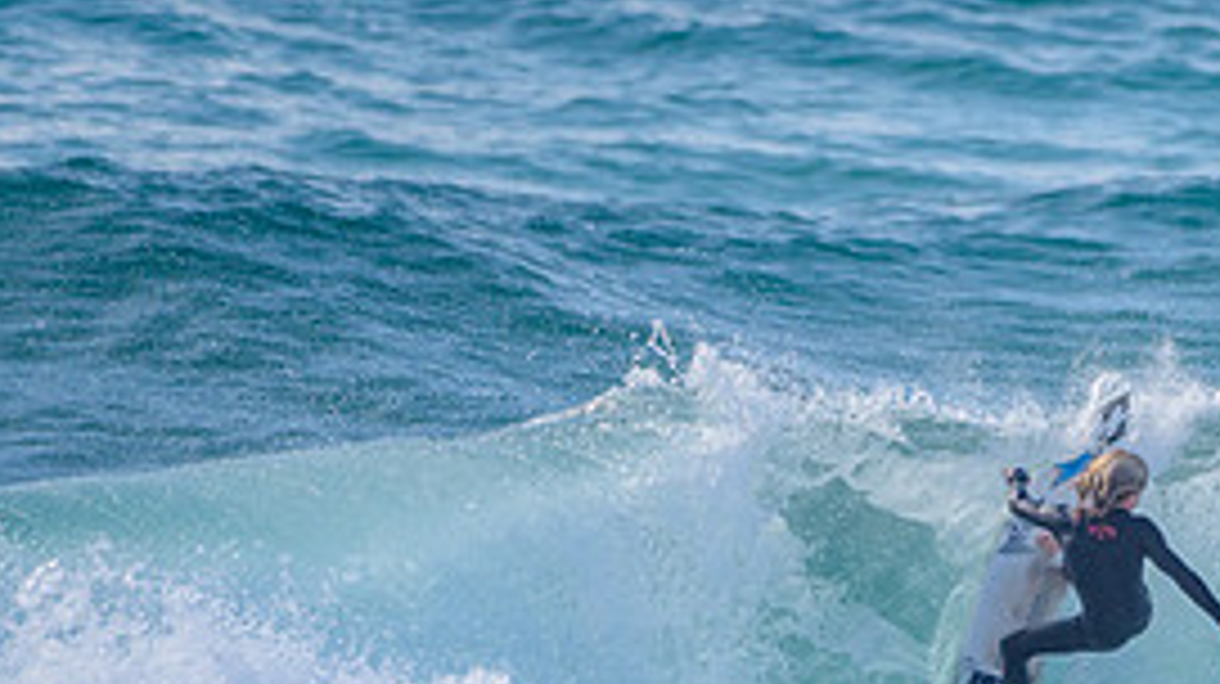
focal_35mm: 1376
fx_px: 44482
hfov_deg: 1.6
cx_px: 997
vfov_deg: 0.9
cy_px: 593
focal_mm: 500
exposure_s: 1/2000
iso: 280
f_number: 5.6
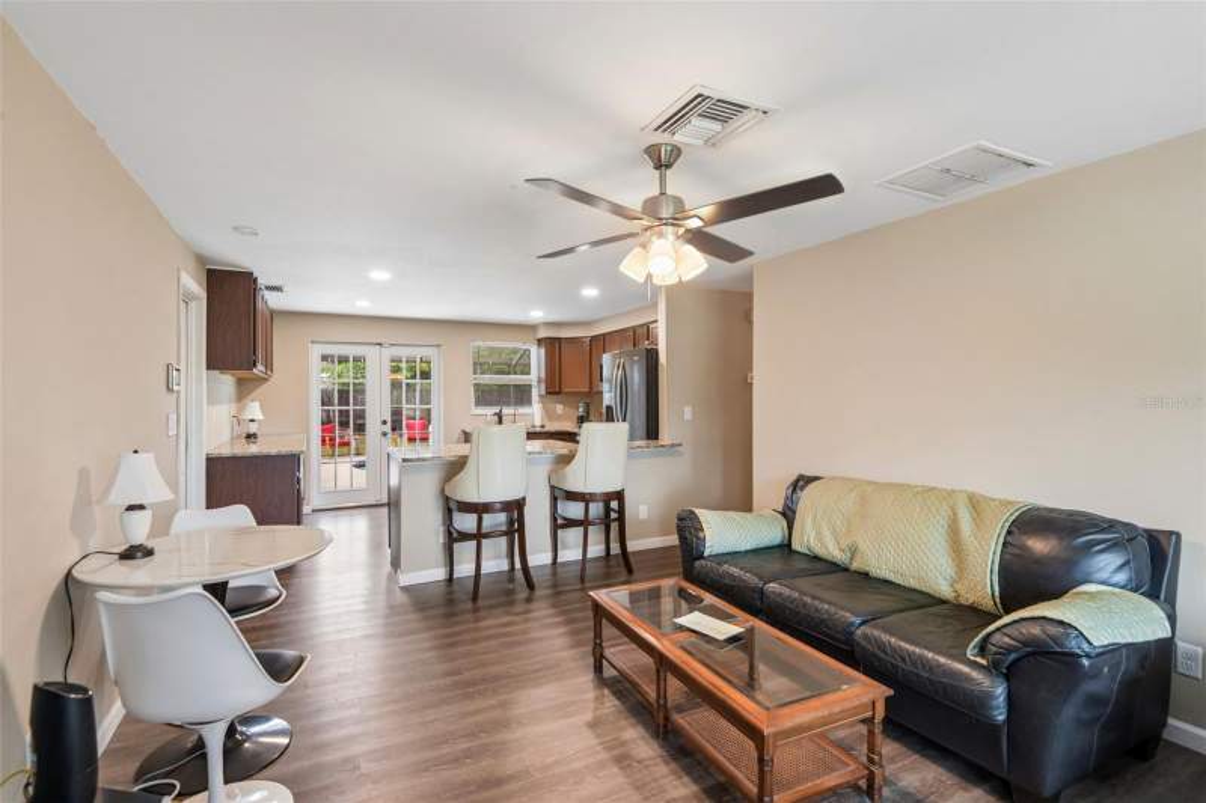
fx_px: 569
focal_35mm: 17
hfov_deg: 93.3
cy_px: 402
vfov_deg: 70.4
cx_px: 603
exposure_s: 1/13
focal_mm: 17
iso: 400
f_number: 8
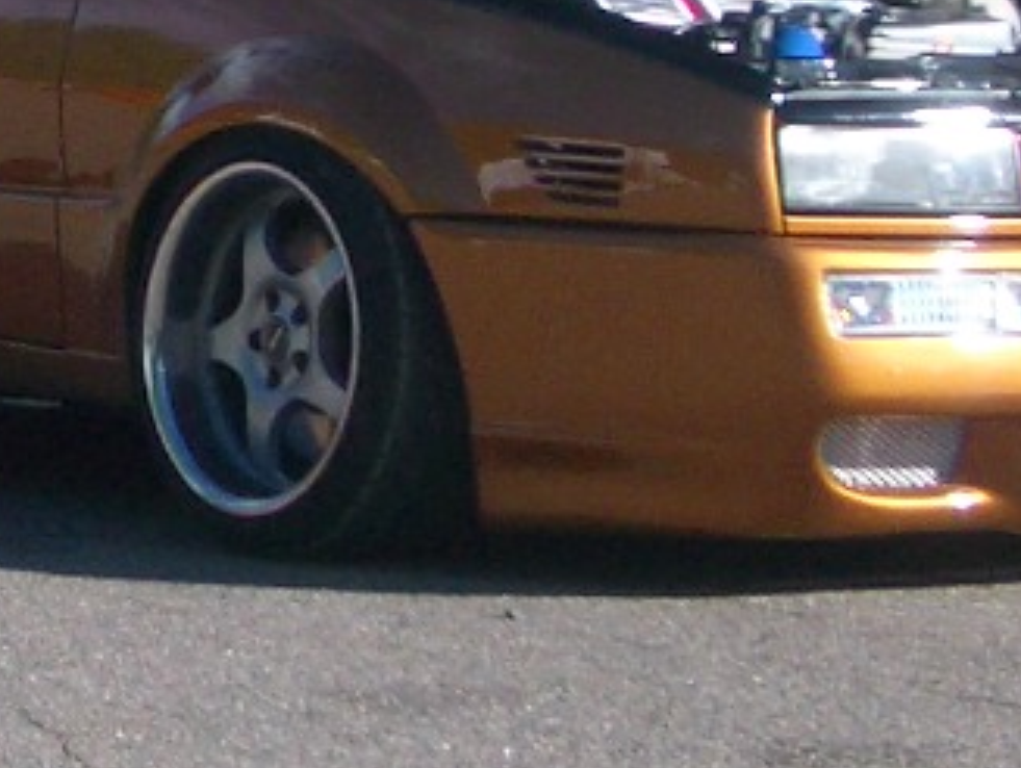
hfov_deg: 11.3
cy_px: -41
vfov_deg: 8.6
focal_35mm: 171
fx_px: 5049
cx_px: -247
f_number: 4.3
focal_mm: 5.8
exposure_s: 1/400
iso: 50
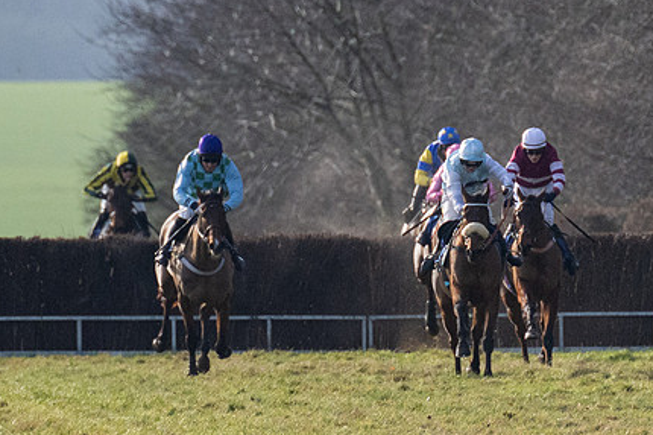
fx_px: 18686
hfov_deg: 2.0
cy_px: 245
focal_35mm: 1031
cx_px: 550
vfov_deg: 1.3
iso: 800
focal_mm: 280
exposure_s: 1/6400
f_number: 4
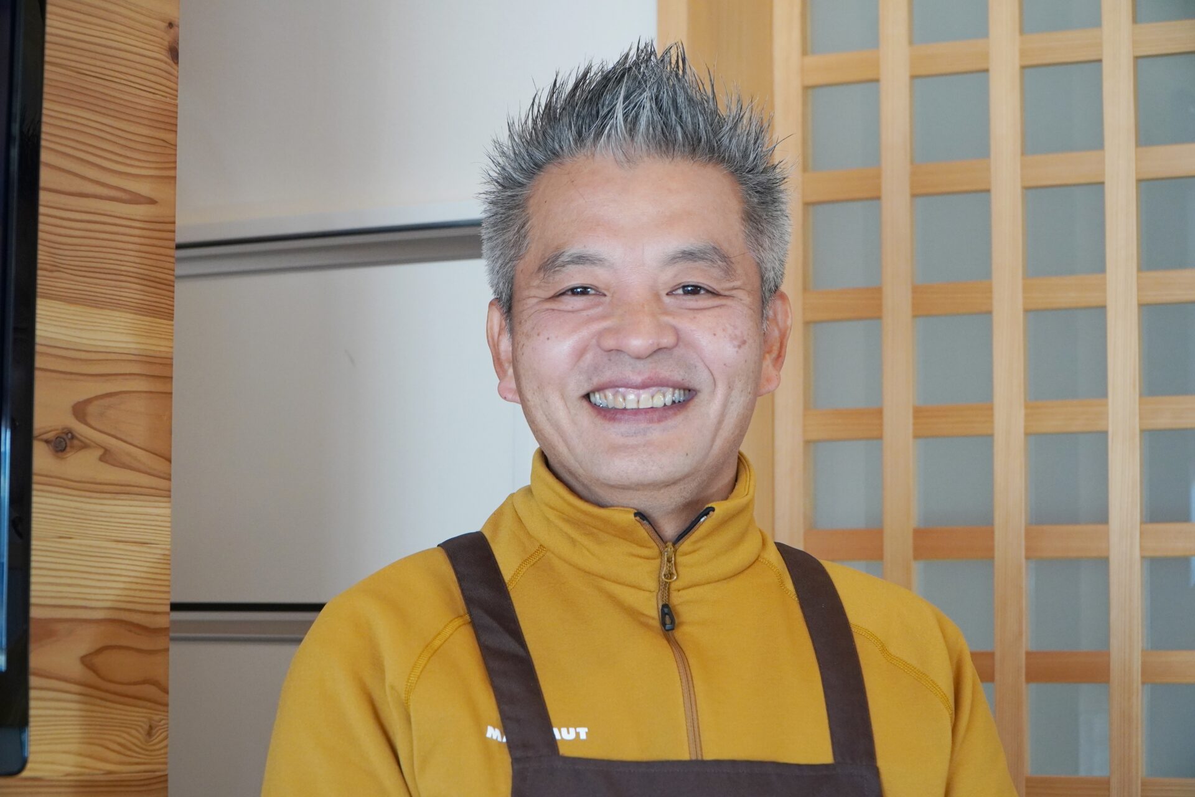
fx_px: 2390
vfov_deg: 18.9
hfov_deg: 28.1
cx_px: 598
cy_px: 398
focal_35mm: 72
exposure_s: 1/80
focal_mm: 48
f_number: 5.6
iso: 1250
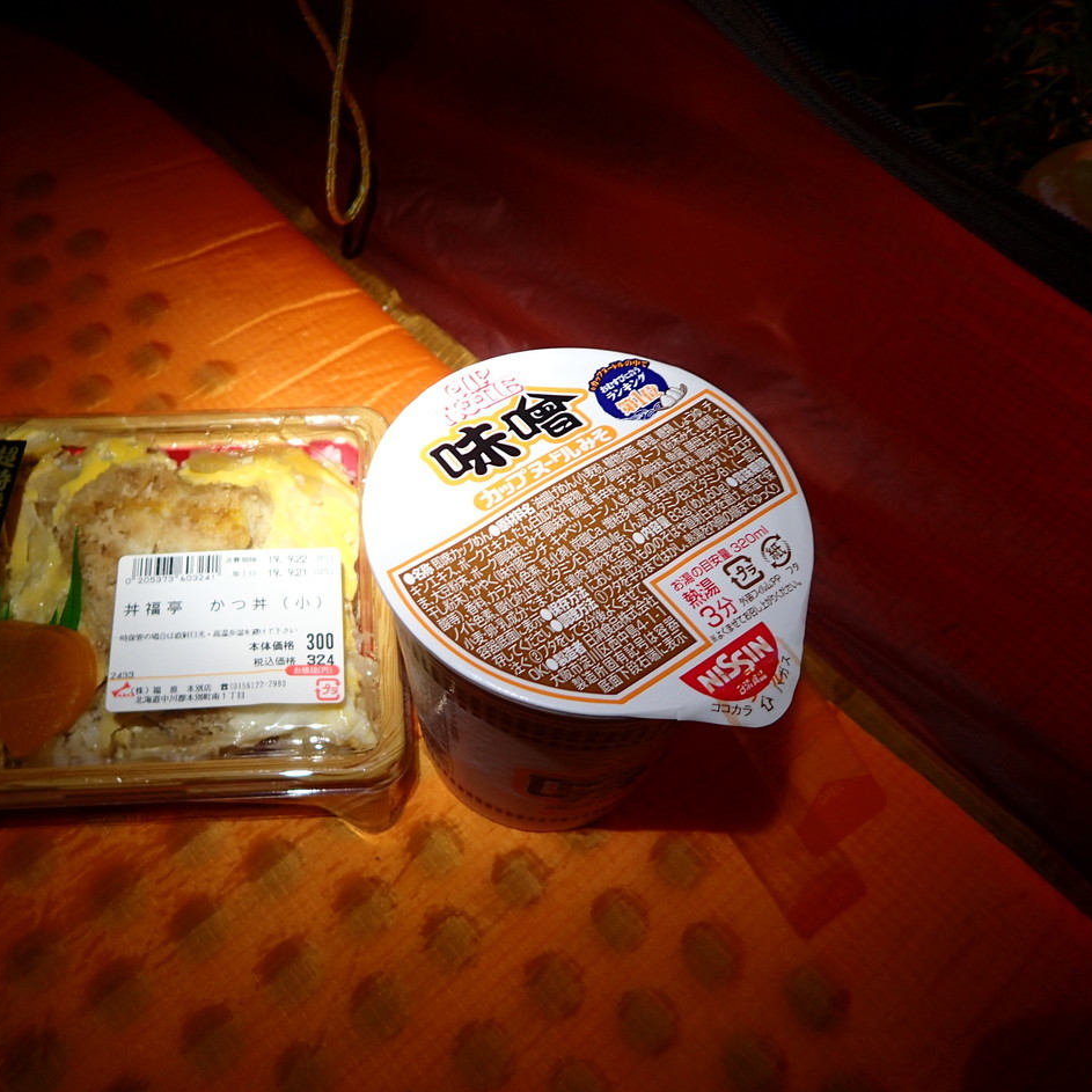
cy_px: 547
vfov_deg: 54.0
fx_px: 1071
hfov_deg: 53.4
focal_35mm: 30
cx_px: 400
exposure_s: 1/40
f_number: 2
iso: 100
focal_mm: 4.5
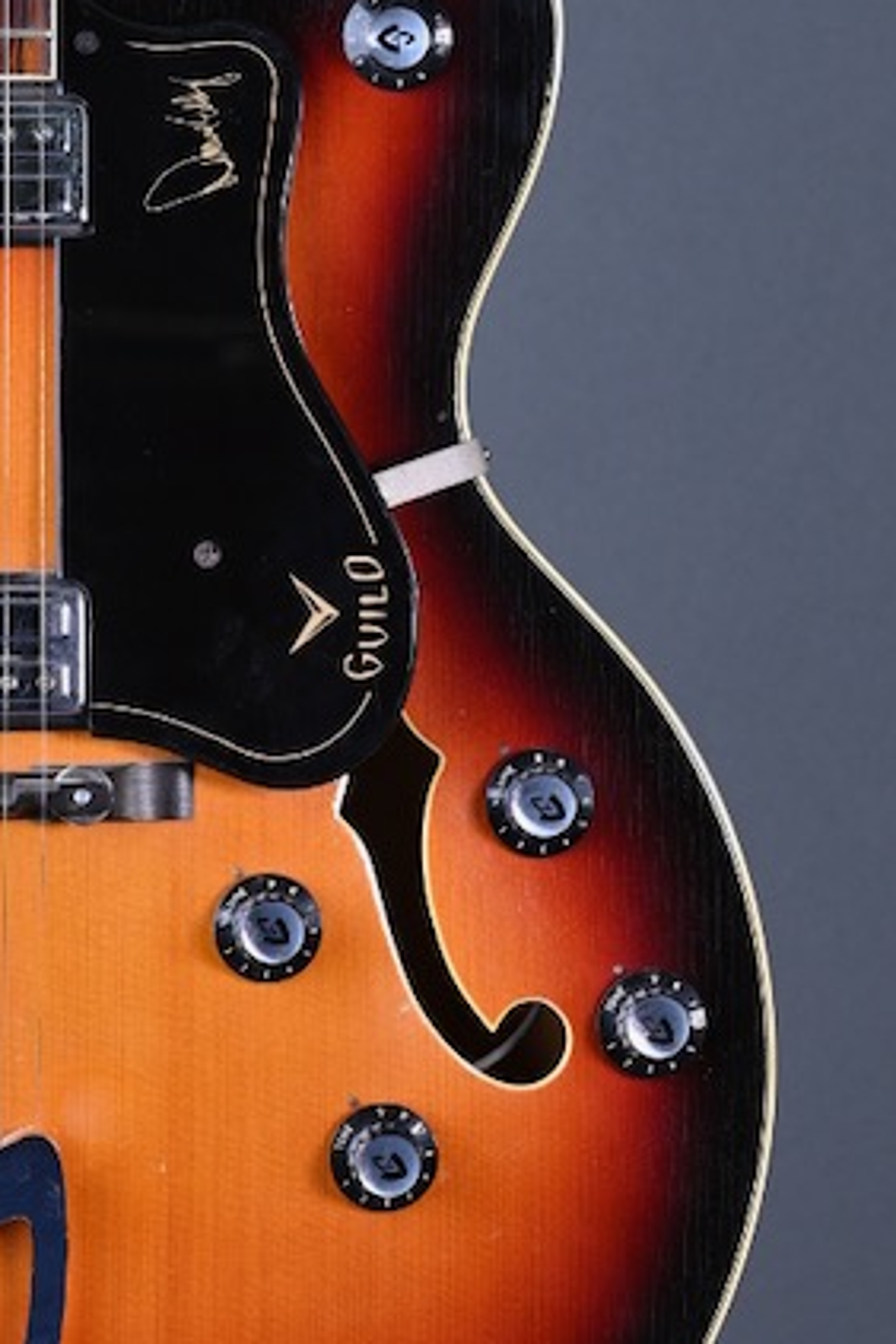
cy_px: -232
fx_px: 8474
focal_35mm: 227
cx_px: 0
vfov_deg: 9.0
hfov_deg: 6.0
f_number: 6.3
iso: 100
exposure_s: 1/13
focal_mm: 50
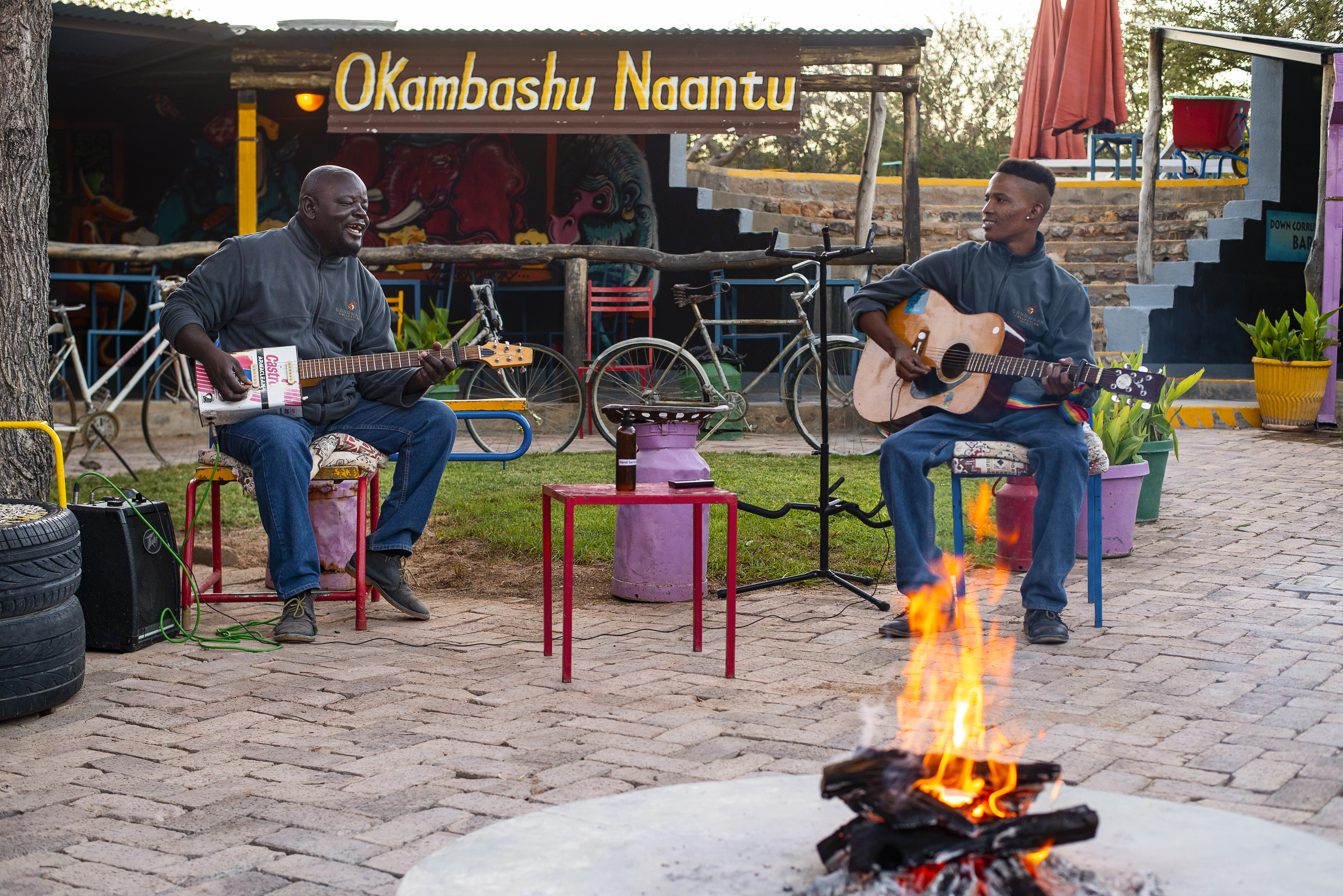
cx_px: 672
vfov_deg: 27.0
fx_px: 1866
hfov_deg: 39.6
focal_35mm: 50
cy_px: 448
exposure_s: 1/125
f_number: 4
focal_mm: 50
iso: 500
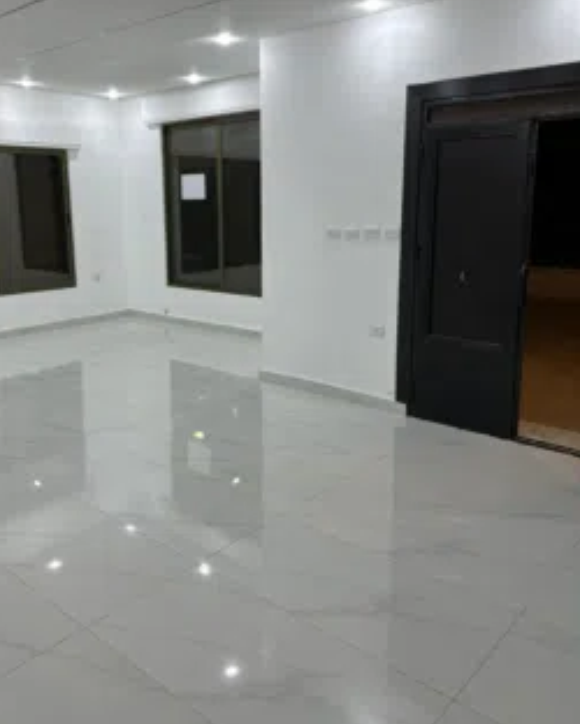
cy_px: 316
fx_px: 643
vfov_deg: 58.5
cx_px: 234
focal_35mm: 30
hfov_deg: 48.3
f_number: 1.78
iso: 64
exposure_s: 1/100
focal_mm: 6.86
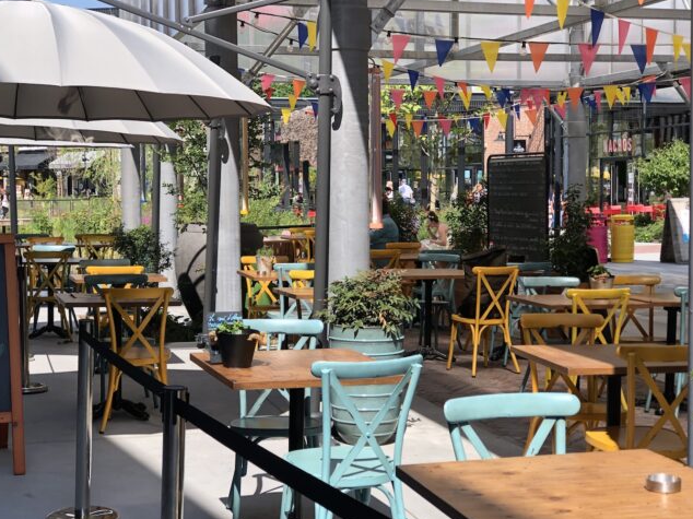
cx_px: 338
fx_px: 1201
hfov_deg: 32.2
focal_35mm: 60
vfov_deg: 24.4
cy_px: 256
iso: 20
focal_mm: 6.6
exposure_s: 1/1263
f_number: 2.8
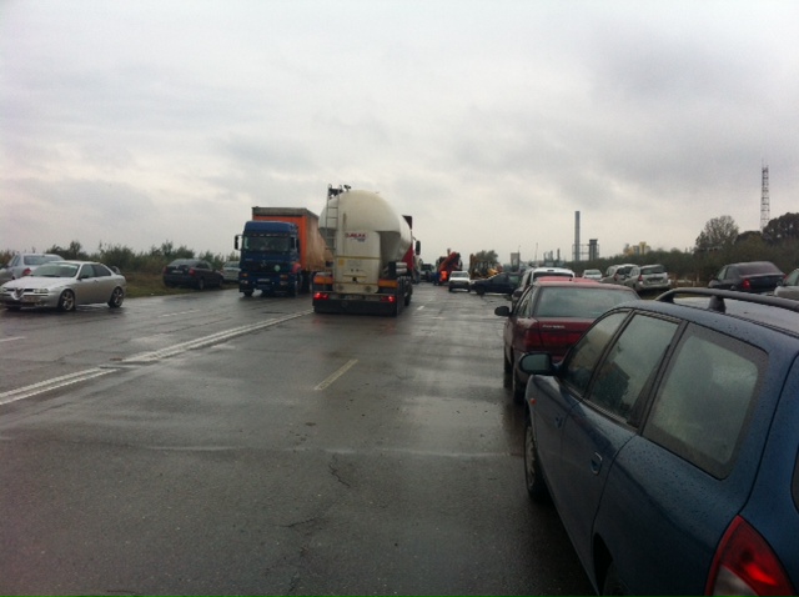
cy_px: 298
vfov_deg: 40.6
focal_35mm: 35
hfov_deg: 52.7
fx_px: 807
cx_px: 400
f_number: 2.8
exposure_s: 1/754
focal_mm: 3.85
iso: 80
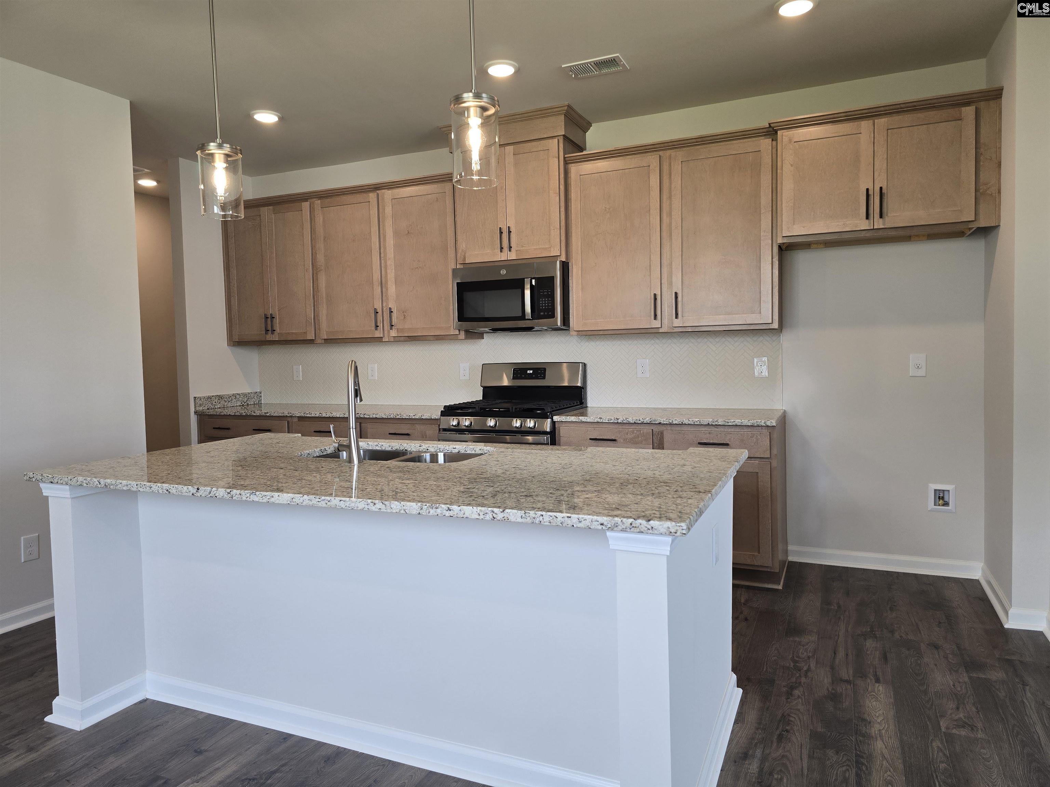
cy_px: 394
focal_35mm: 23
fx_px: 698
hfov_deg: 73.9
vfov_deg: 58.9
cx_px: 525
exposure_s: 1/120
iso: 100
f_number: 1.7
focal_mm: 6.3
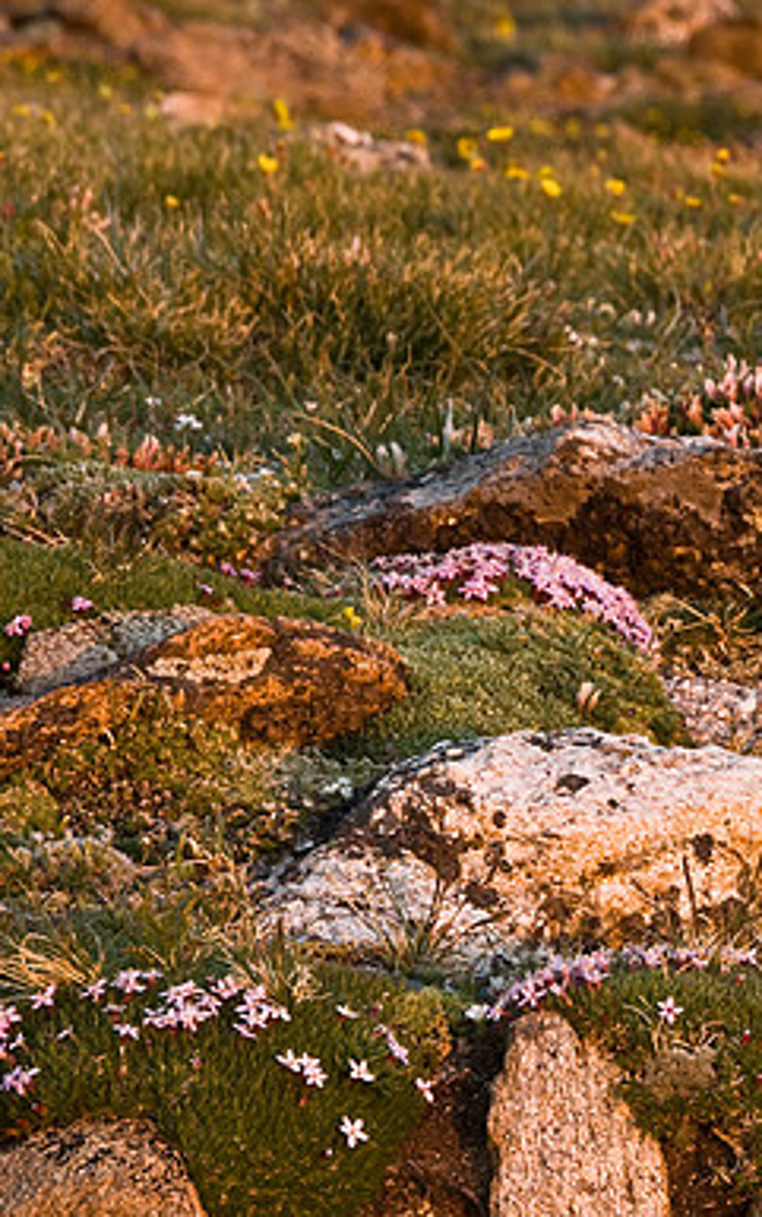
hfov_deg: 5.1
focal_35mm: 258
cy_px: 607
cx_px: 825
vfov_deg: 8.1
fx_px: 8563
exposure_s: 1
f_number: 22
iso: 100
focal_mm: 112
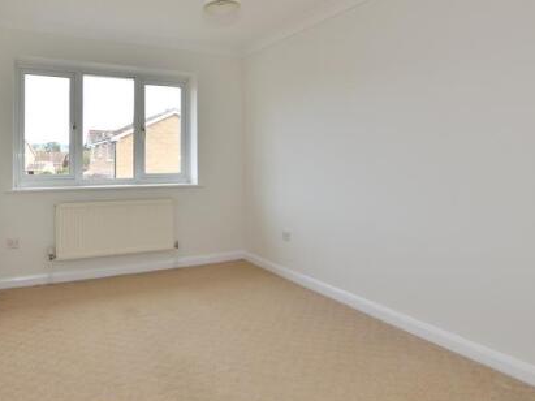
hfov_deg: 73.0
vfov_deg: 58.3
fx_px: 355
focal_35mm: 23
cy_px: 157
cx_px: 210
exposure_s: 1/30
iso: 160
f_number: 7.1
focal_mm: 10
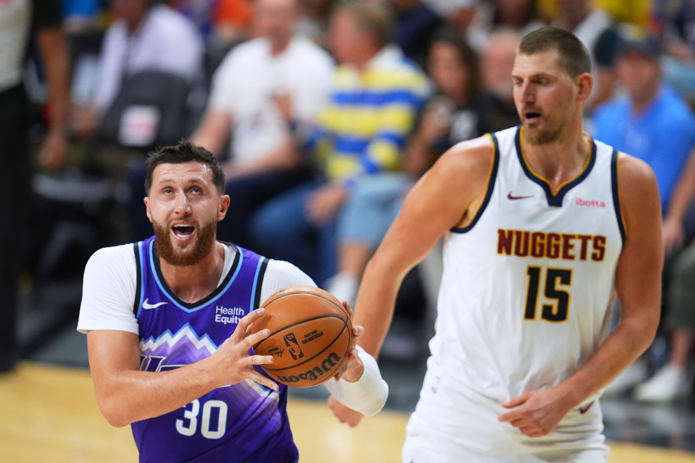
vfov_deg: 3.4
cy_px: 232
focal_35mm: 400
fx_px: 7722
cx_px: 348
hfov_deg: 5.2
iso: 6400
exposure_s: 1/2000
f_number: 3.5
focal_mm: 400
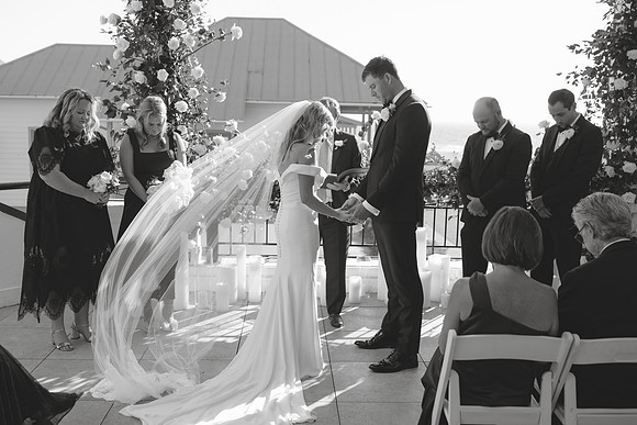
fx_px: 670
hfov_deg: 50.8
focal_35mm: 38
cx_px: 300
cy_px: 214
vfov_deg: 35.2
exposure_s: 1/1250
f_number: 2.8
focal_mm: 35
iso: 200
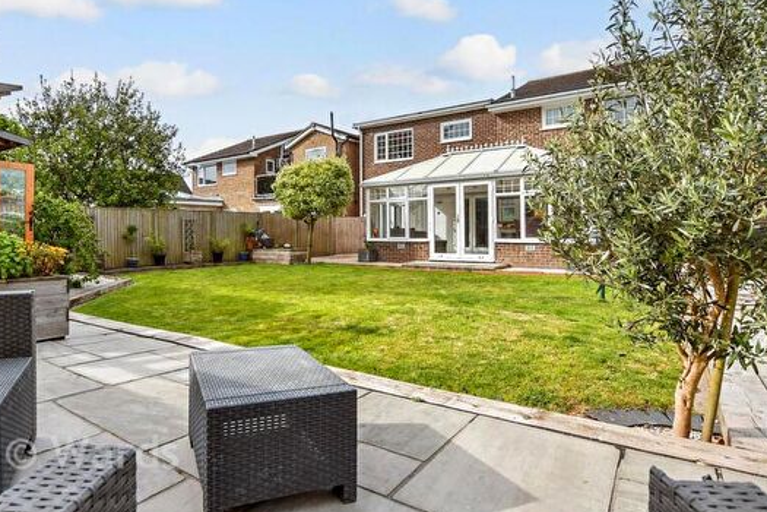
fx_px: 426
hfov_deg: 83.6
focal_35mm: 20
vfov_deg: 61.6
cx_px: 337
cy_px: 219
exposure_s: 1/250
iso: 160
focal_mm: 10
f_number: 6.3
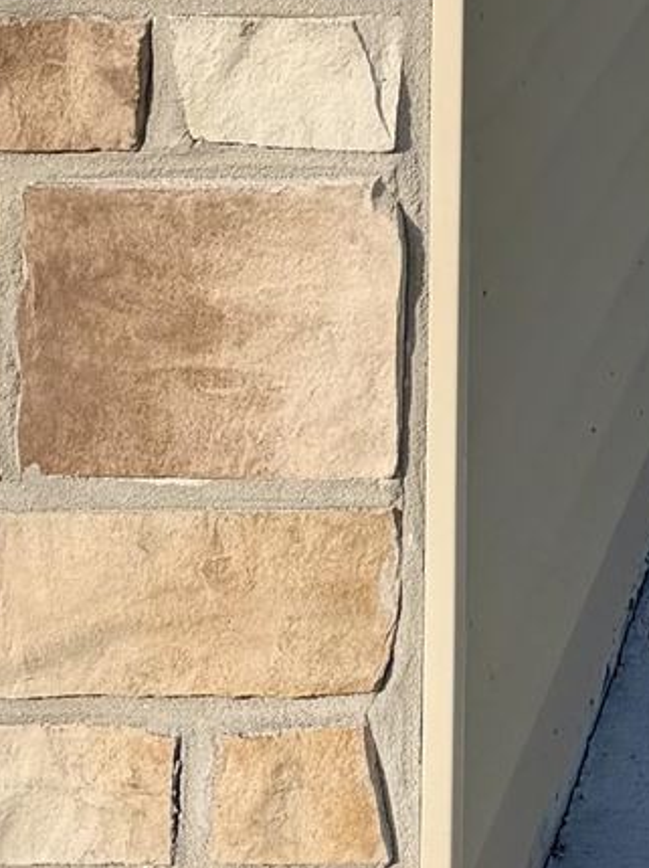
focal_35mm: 129
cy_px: -939
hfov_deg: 10.8
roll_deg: -0.5
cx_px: 1130
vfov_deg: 13.0
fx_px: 3230
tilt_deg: +0.0
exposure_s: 1/5319
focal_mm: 6.76
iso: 80
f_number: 1.78
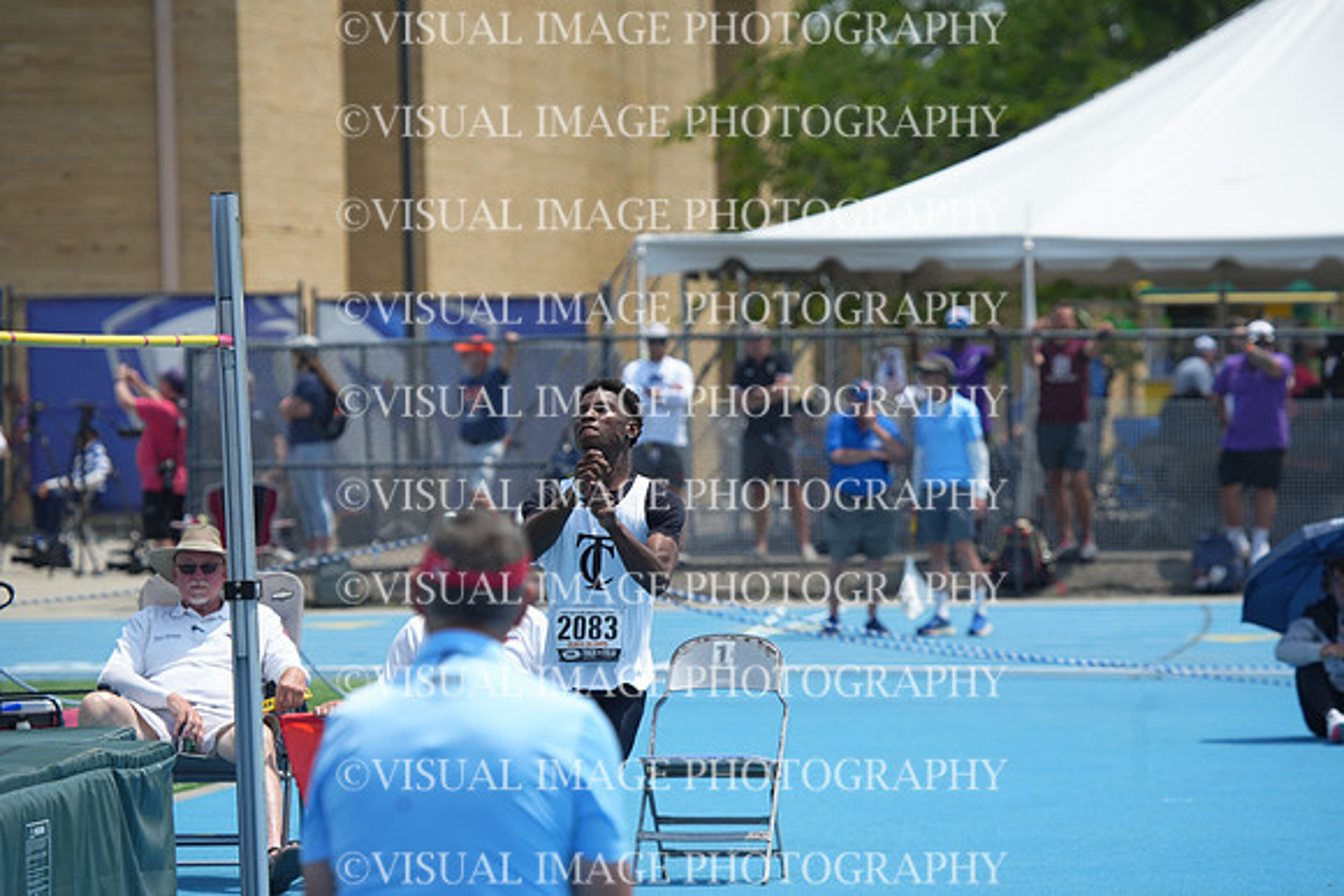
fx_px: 8775
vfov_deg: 5.9
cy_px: 448
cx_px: 672
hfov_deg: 8.8
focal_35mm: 235
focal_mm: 235
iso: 400
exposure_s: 1/2500
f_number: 5.6
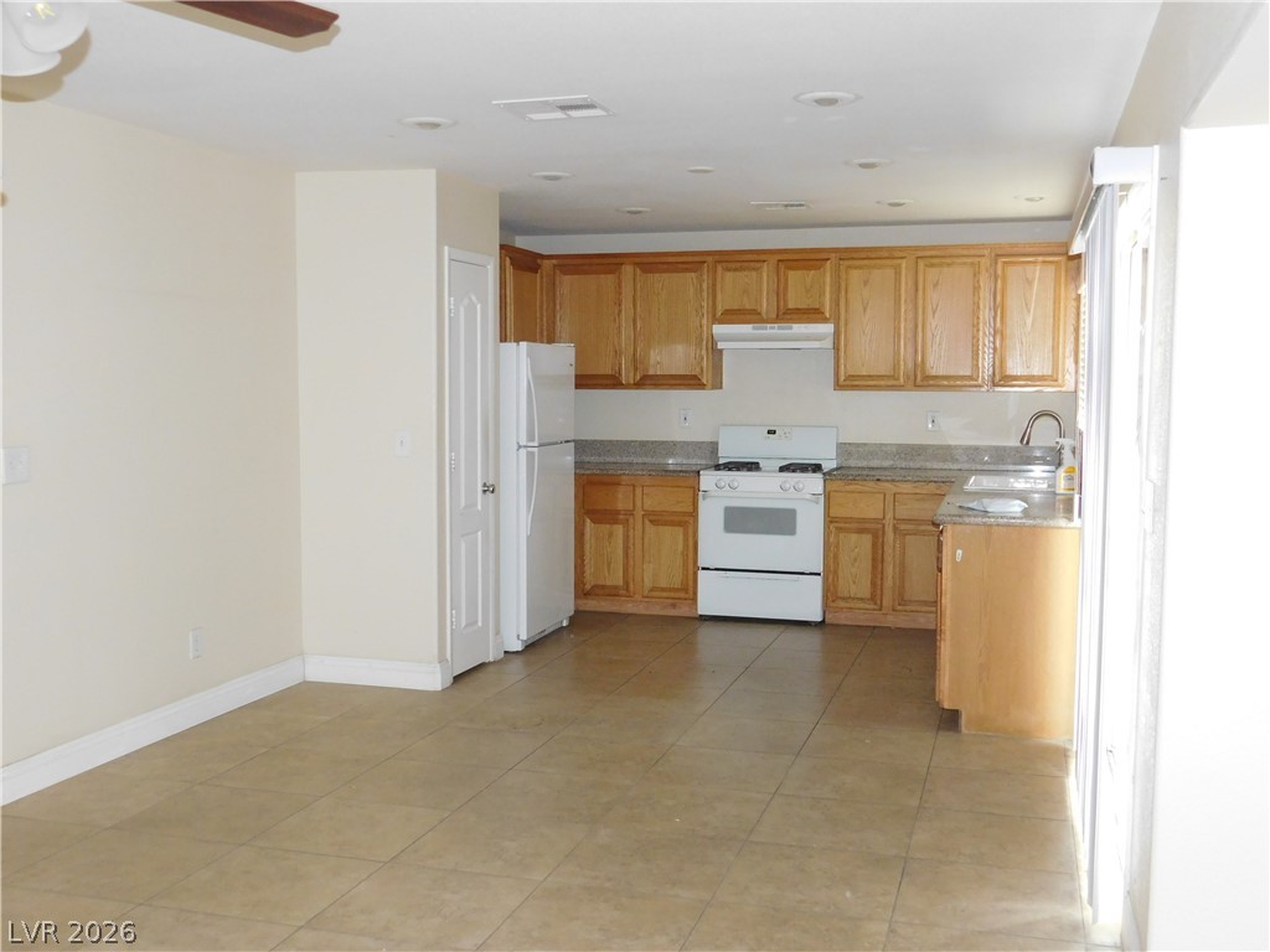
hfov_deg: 51.4
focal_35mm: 36
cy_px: 476
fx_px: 1321
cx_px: 635
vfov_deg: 39.7
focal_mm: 6.3
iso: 360
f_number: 3.5
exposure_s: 1/30
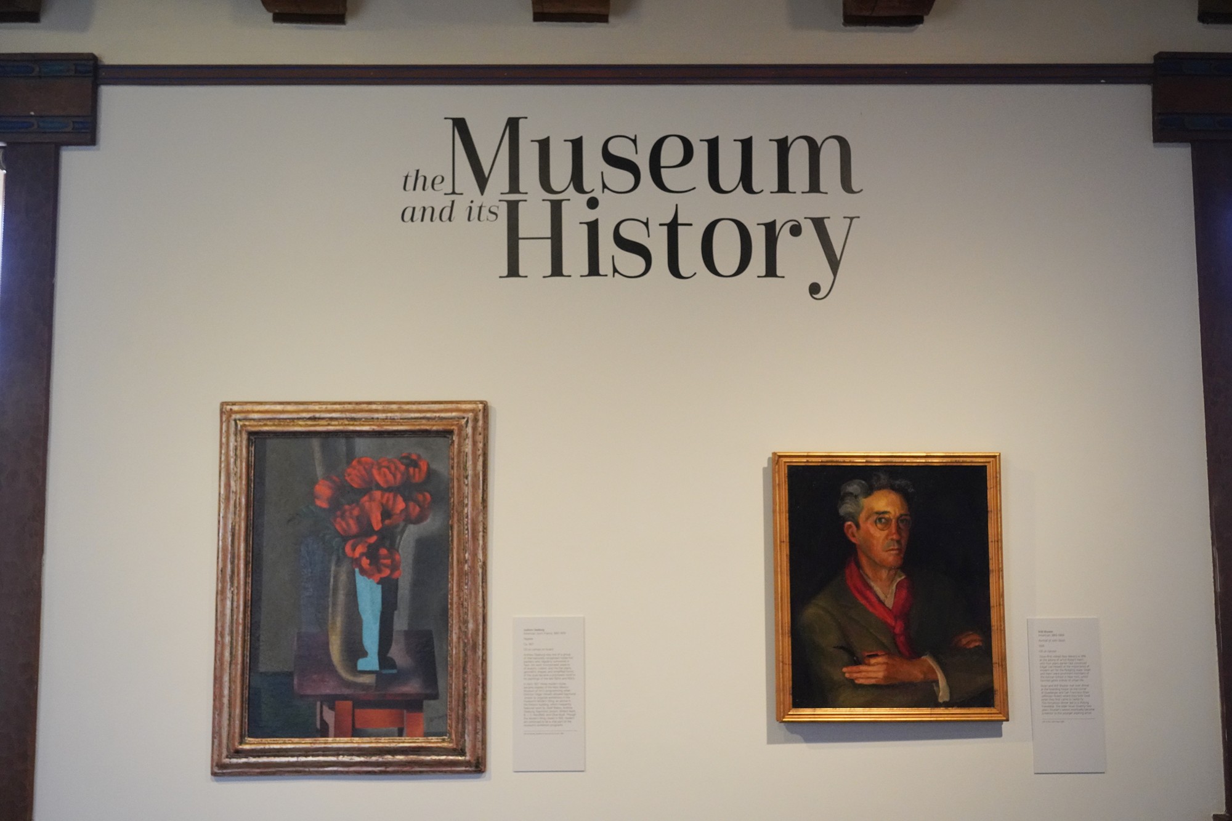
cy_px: 410
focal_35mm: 38
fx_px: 1301
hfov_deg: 50.7
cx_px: 616
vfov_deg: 35.1
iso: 6400
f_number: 5.6
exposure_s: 1/100
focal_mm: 38
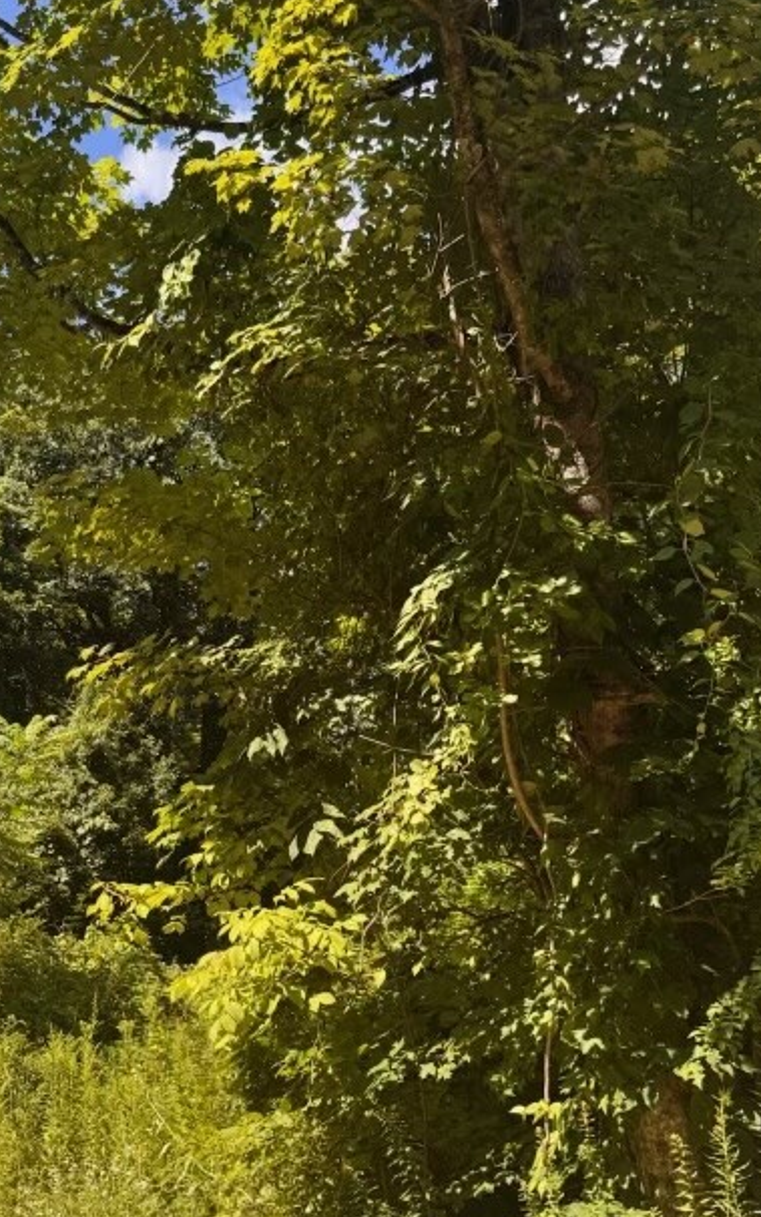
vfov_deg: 46.1
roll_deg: +1.3
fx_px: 1426
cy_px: 693
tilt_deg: +11.8
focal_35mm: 43
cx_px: 181
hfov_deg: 29.4
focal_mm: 6.76
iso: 80
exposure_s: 1/1560
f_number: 1.78
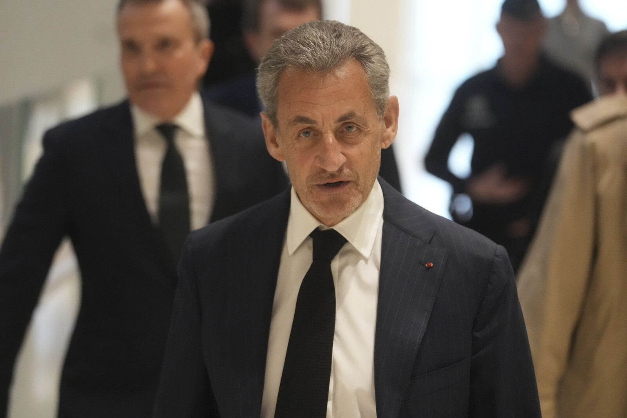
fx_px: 2508
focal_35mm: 144
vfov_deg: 9.5
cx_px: 314
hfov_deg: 14.2
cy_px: 209
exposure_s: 1/800
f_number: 3.5
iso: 8000
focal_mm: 144
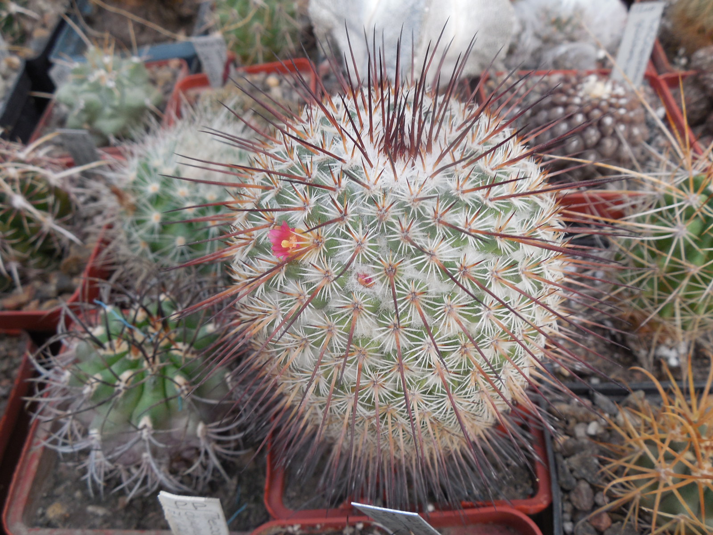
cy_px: 268
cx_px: 356
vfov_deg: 45.4
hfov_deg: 58.4
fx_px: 639
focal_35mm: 31
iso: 125
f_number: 3.6
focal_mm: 5.6
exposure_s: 1/50
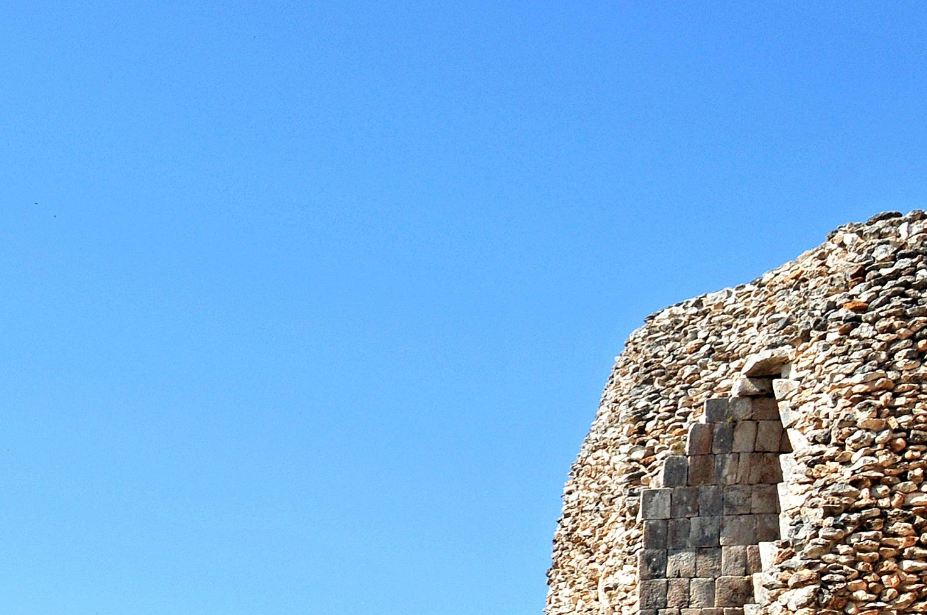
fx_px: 1645
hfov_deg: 28.2
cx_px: -130
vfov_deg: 20.0
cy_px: 718
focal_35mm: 64
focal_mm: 18
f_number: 11
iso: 200
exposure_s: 1/500
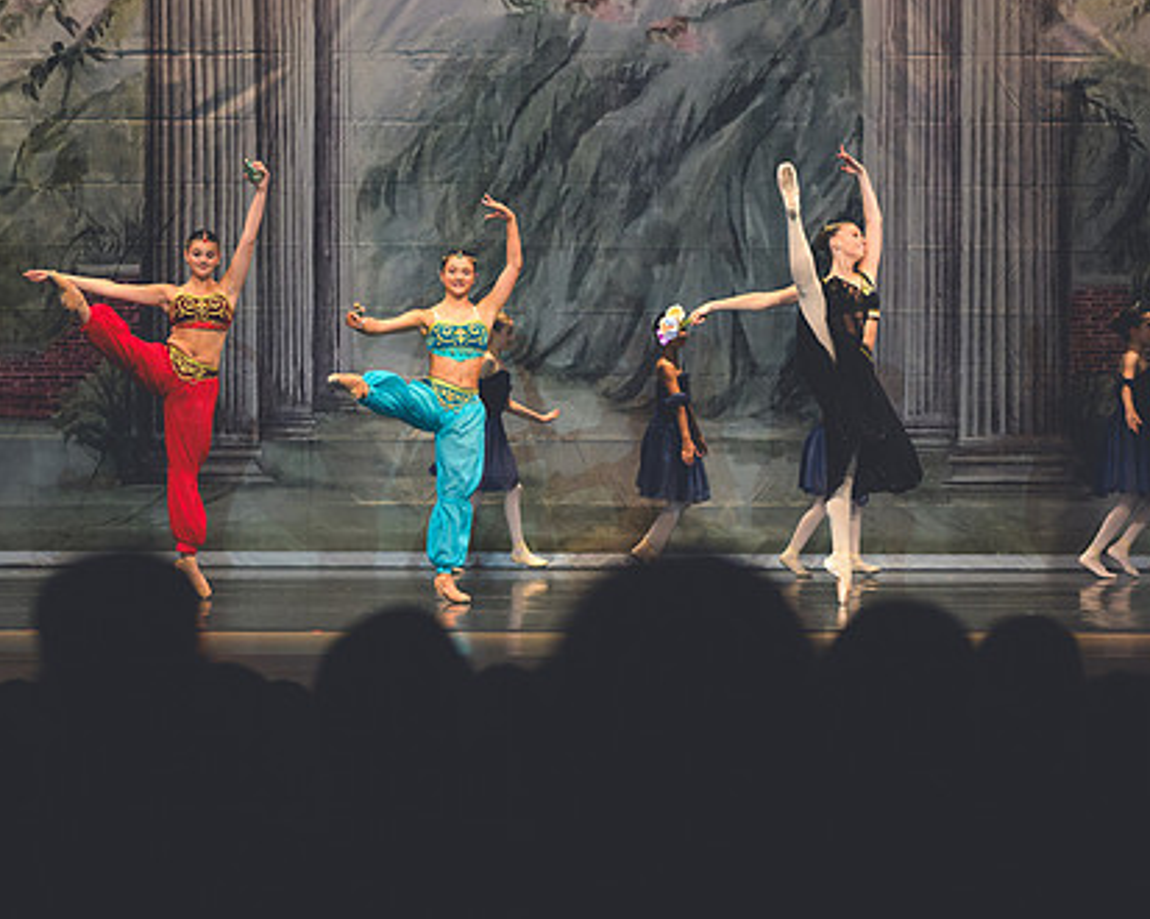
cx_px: 356
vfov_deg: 8.7
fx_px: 6055
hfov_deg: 10.8
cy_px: 443
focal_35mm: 178
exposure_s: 1/500
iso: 1250
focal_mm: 90
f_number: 2.8
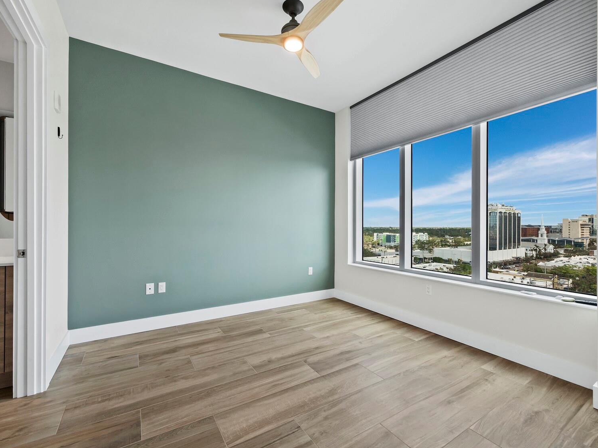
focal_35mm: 15
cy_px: 228
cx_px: 306
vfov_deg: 81.7
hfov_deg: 98.2
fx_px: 259
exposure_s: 1/13
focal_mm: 7
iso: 400
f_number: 11
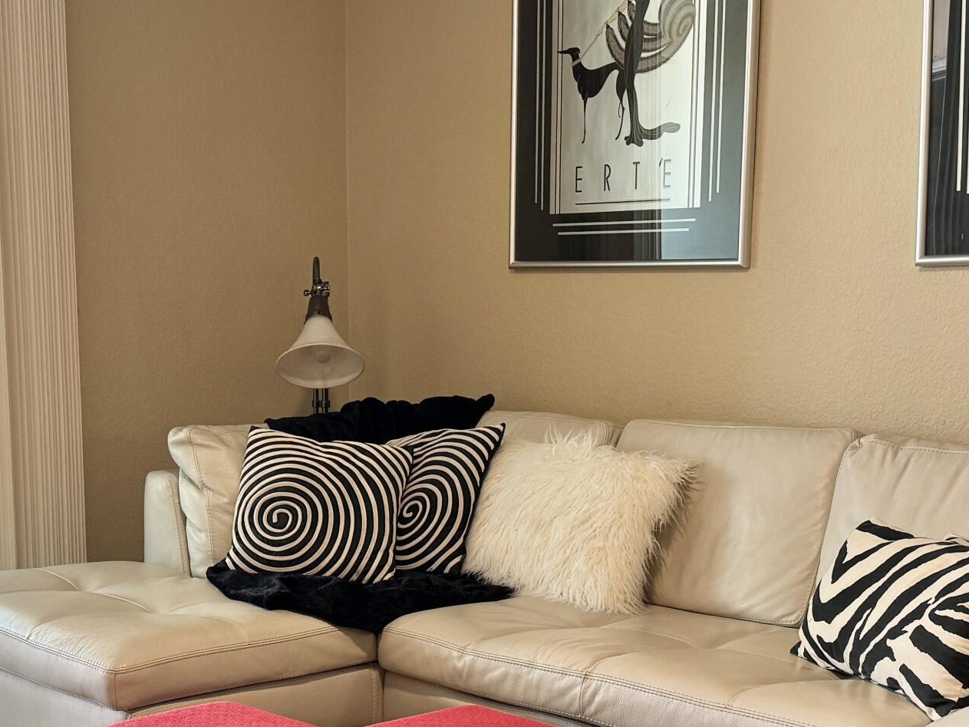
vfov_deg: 25.5
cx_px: 363
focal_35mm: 57
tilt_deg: -8.3
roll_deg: -0.3
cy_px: 508
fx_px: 1595
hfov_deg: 33.6
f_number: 1.78
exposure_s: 1/60
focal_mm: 6.86
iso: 160
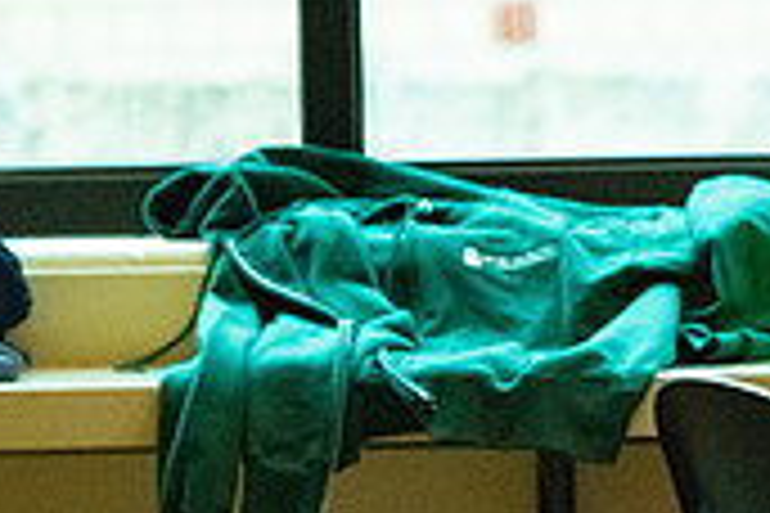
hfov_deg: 3.2
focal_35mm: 645
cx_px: 1162
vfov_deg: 2.1
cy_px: 358
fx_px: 13795
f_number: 4.5
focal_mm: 190
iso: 6400
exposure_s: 1/640
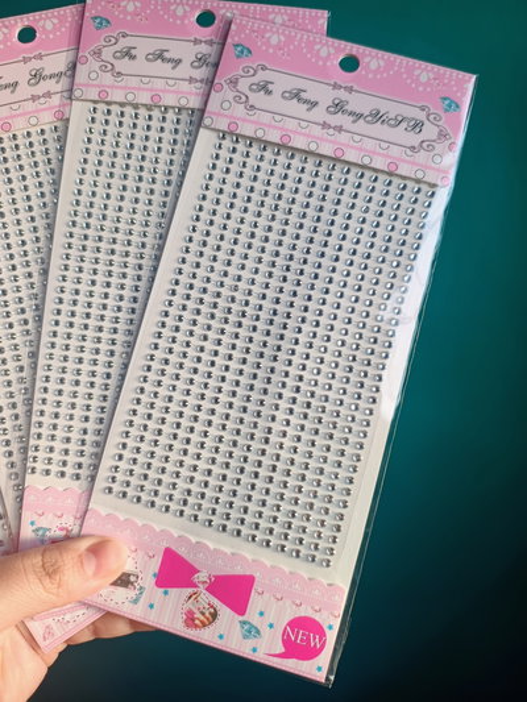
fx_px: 487
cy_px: 351
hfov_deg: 56.8
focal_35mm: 24
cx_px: 264
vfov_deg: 71.6
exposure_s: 1/100
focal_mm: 5.89
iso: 107
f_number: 1.4
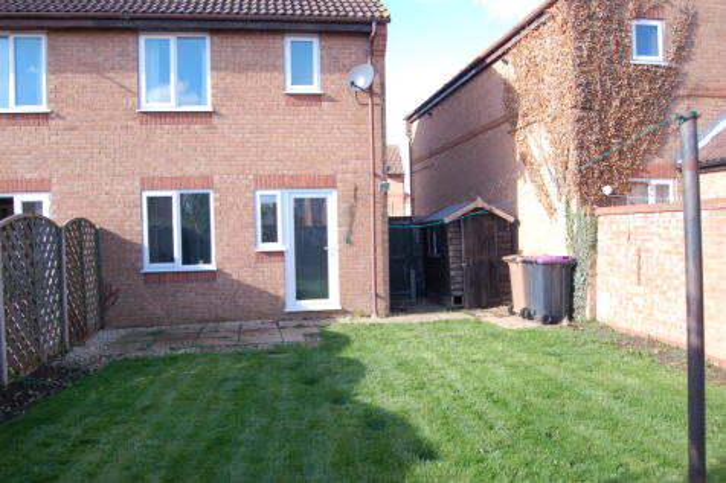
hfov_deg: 67.4
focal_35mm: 27
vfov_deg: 47.9
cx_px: 363
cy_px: 242
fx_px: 544
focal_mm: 18
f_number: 6.3
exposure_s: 1/160
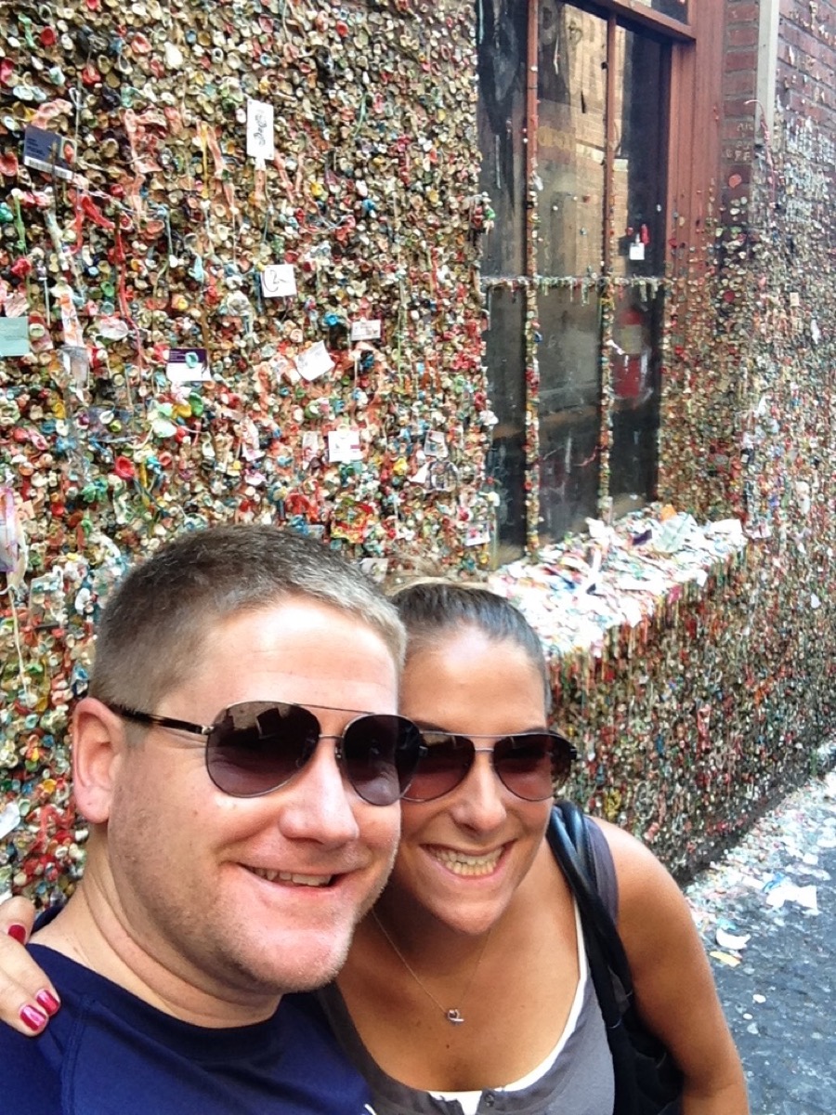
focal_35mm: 35
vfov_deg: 52.6
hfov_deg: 40.7
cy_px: 558
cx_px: 418
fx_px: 1127
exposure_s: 1/40
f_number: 2.4
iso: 32
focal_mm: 2.18
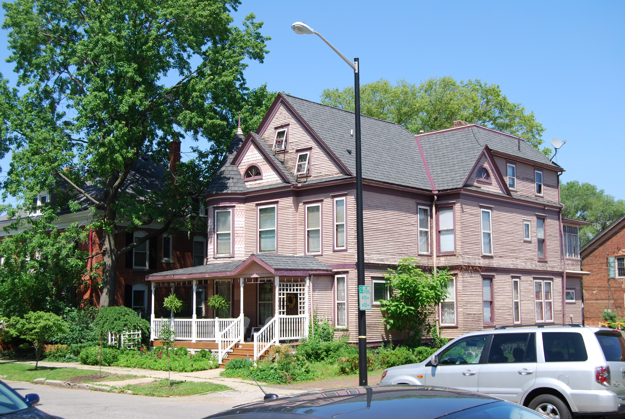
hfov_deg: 43.6
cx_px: 312
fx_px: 782
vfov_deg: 29.9
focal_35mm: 45
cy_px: 210
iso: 100
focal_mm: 30
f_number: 7.1
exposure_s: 1/200
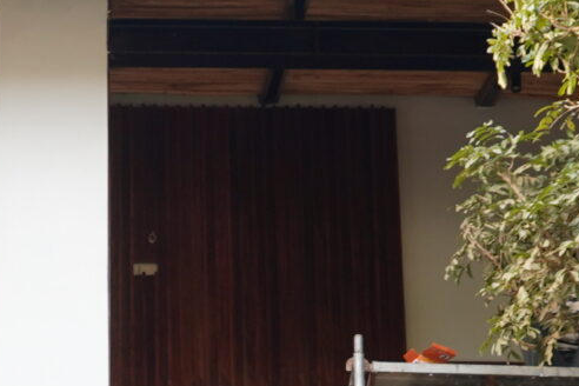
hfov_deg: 11.3
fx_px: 2914
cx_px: 78
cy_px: 768
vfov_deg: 7.3
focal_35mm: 181
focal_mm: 23.2
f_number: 4.5
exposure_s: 1/80
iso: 100
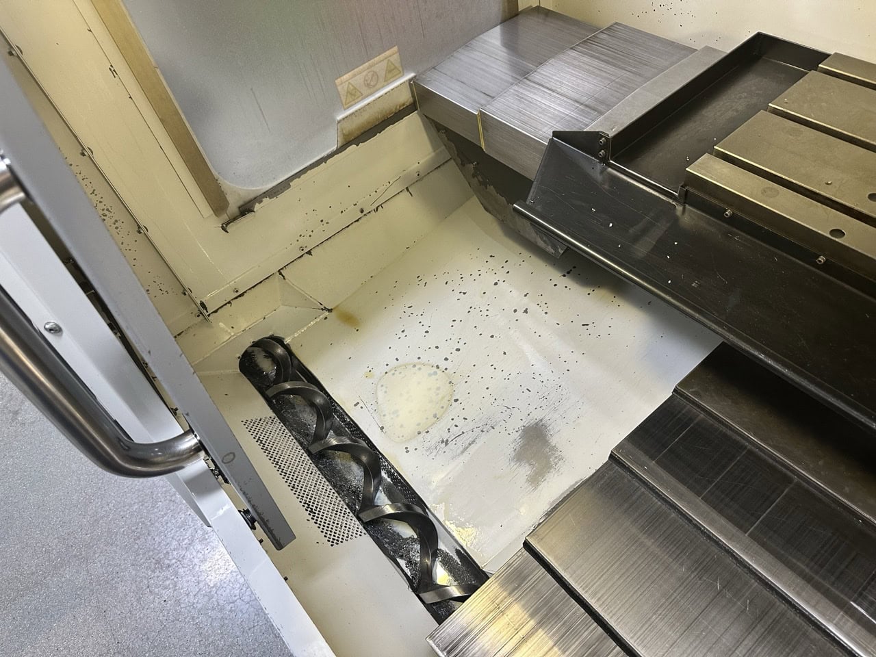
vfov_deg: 56.8
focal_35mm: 24
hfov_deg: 71.6
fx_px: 607
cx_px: 438
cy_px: 328
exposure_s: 1/60
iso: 250
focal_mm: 6.9
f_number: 1.8
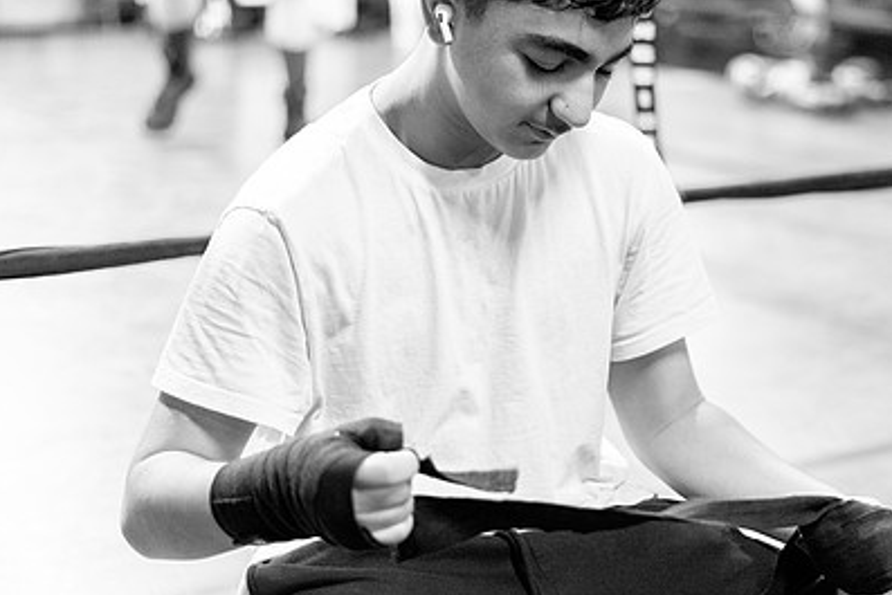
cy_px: 264
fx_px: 1809
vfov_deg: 18.7
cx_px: 568
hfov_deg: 27.6
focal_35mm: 73
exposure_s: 1/500
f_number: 1.8
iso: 2000
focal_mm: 50
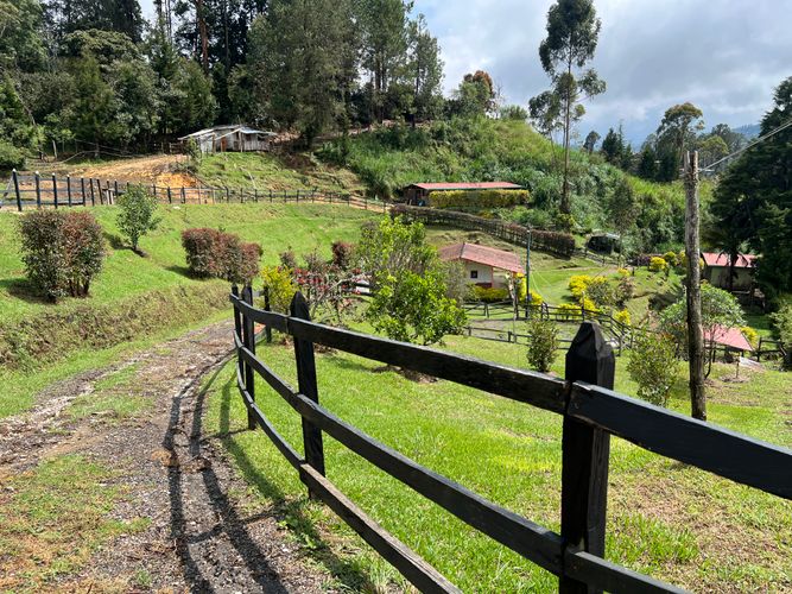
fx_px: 595
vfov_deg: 53.0
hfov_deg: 67.3
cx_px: 396
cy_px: 297
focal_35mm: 26
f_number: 1.5
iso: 50
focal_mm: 5.7
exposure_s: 1/2252
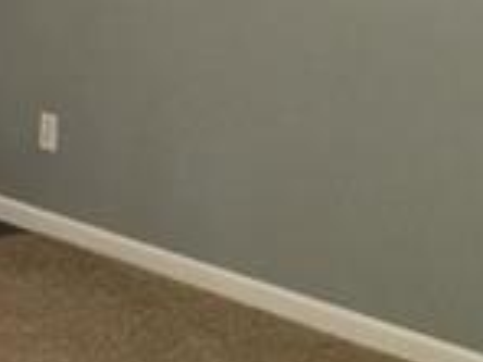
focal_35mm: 125
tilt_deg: -7.9
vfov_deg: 11.8
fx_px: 1744
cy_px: 49
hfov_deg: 14.9
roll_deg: -1.8
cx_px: -193
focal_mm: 4.15
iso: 50
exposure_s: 1/15
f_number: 2.2
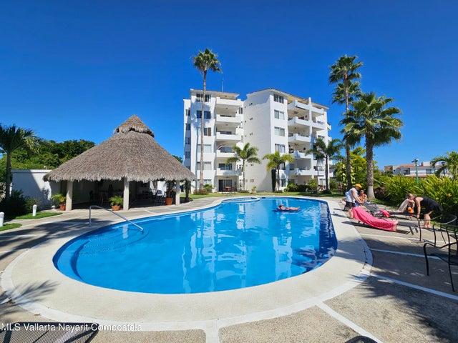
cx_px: 229
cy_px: 172
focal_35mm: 13
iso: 50
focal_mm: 2.2
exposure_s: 1/4641
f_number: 2.2
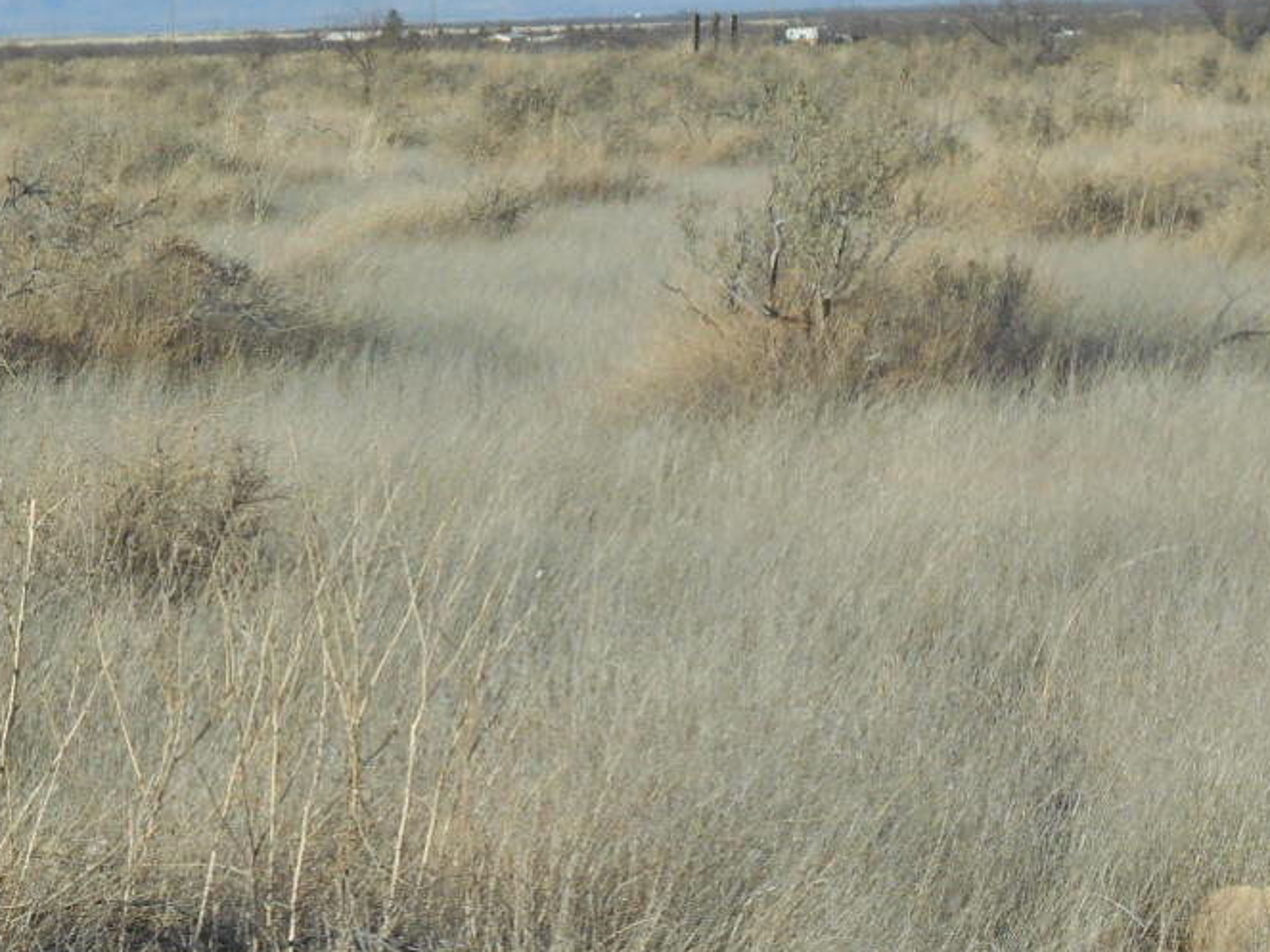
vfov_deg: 8.2
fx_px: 6639
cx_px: -113
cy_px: 927
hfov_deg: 10.8
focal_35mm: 181
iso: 80
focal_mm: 13.5
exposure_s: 1/500
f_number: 5.8
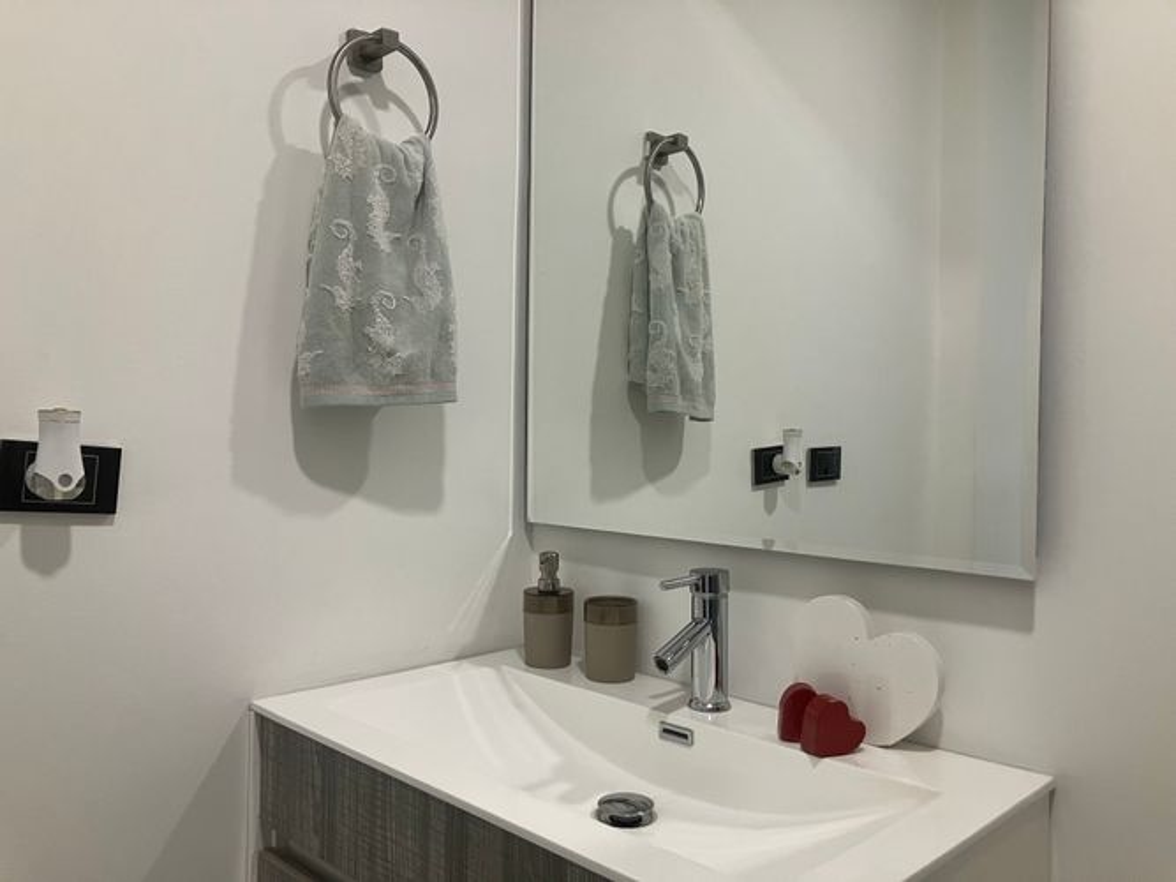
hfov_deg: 63.5
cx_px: 588
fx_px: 951
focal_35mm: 28
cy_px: 441
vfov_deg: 49.7
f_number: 1.8
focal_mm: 3.99
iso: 200
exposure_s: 1/60
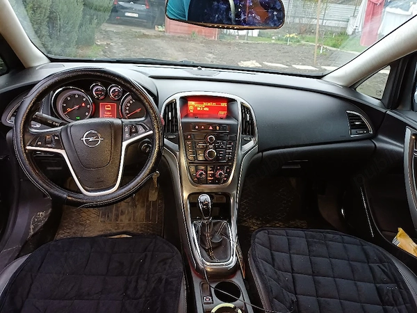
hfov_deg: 69.4
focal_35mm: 25
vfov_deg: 54.9
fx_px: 301
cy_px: 156
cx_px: 208
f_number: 1.8
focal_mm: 4.65
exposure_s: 1/33.4
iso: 320
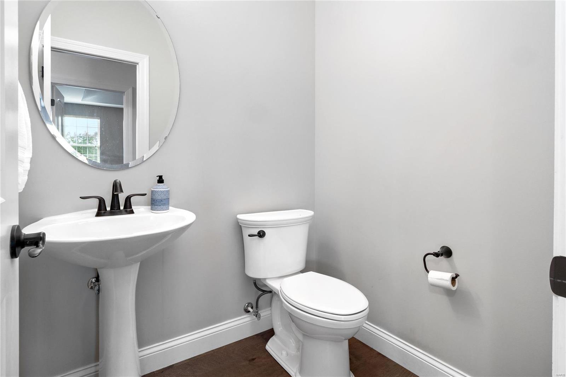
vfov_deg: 67.4
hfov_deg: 90.0
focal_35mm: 18
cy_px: 188
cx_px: 283
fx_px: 283
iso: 400
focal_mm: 9
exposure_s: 1/200
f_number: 8
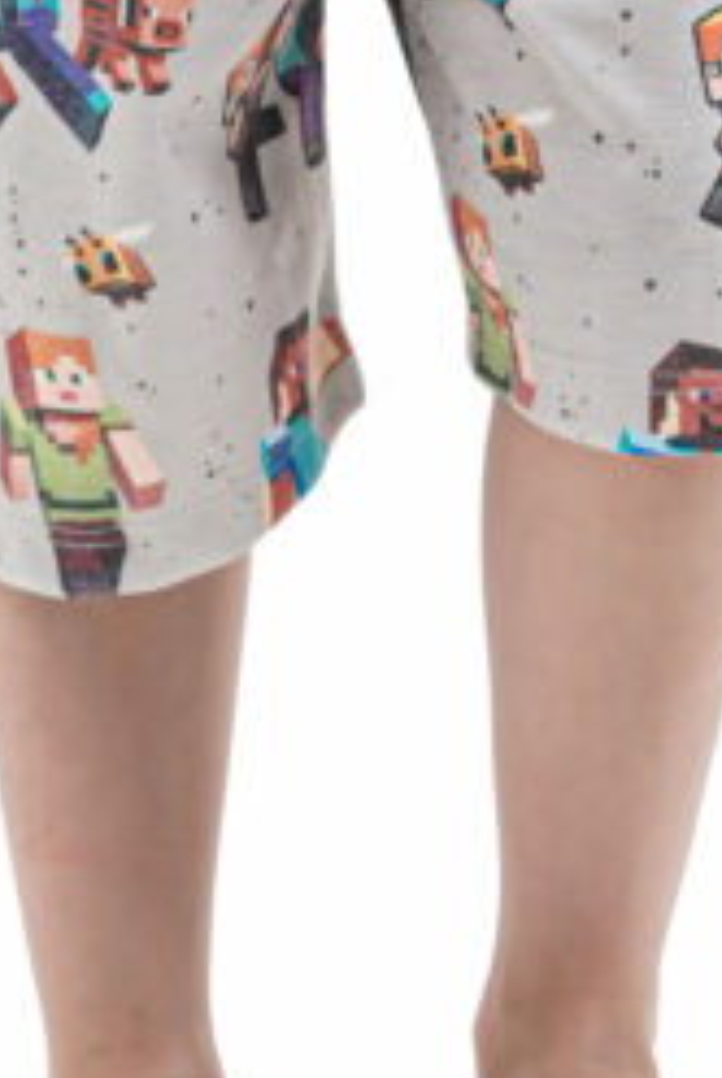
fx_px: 13049
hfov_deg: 3.2
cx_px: 435
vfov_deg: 4.7
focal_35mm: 435
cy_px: -774
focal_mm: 90
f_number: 6.3
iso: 500
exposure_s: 1/200
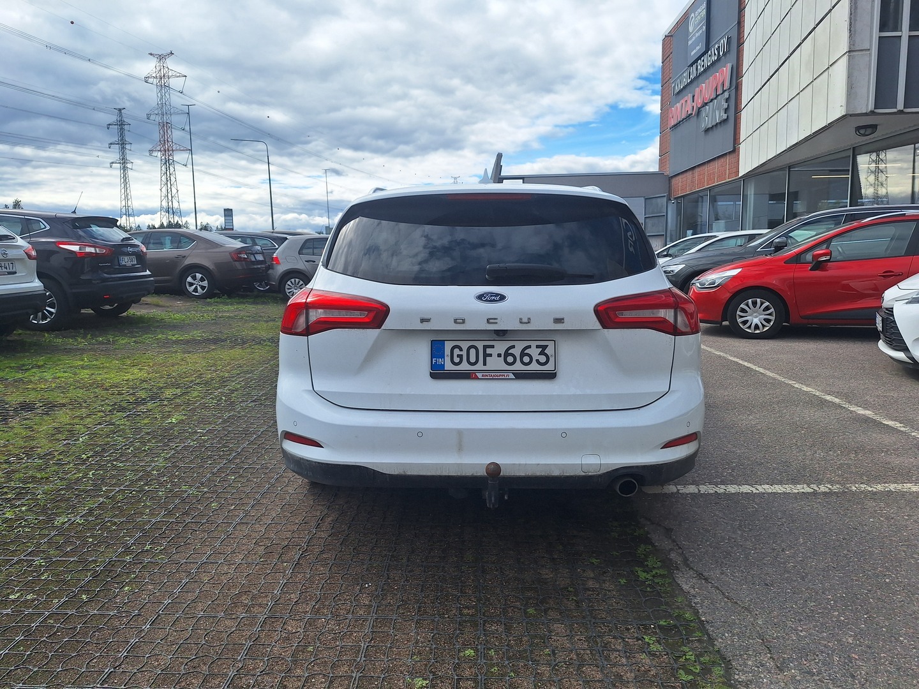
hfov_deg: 73.9
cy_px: 344
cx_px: 460
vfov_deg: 58.9
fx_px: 611
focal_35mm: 23
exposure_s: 1/3704
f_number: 1.8
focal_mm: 5.54
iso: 40
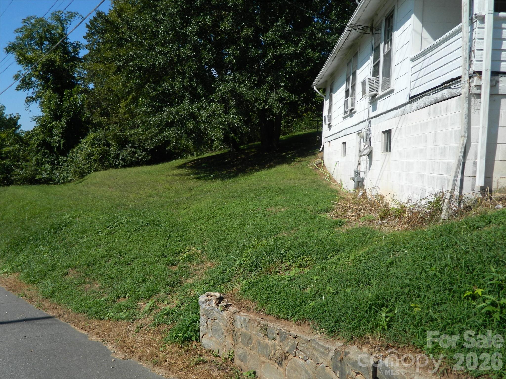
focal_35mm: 31
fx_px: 453
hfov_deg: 58.4
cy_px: 190
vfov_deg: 45.4
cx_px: 253
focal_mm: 5.6
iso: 80
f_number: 9.1
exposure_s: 1/200
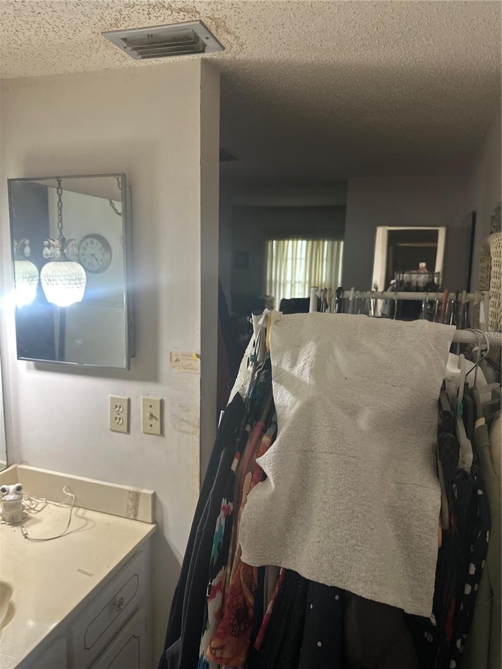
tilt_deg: -9.5
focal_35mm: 24
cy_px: 334
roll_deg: -0.9
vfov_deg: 71.6
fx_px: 464
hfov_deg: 56.8
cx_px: 251
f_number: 1.78
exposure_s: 1/60
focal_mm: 6.86
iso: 200
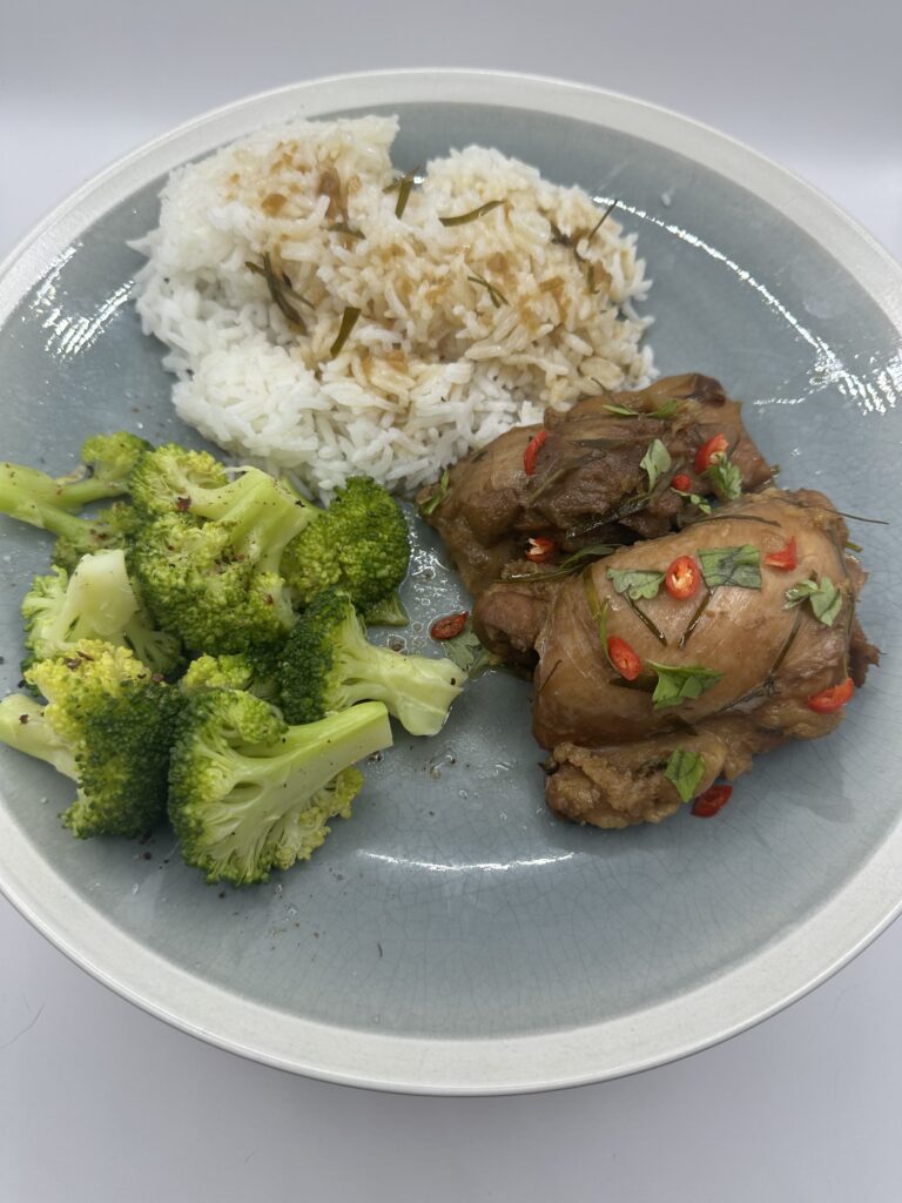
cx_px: 451
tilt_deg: -67.8
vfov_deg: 71.6
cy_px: 602
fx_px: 834
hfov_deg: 56.8
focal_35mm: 24
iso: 80
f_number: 1.78
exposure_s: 1/396
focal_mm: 6.86
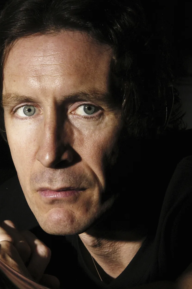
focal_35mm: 153
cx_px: 103
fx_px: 1227
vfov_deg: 13.4
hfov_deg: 8.9
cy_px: 129
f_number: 11
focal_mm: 66
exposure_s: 1/200
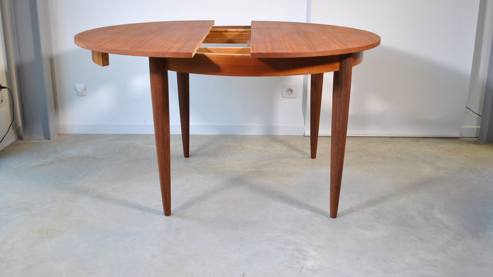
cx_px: 246
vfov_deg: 31.1
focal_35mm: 38
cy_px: 116
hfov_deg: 52.8
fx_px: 497
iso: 200
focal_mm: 24
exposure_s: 1/25
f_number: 4.5
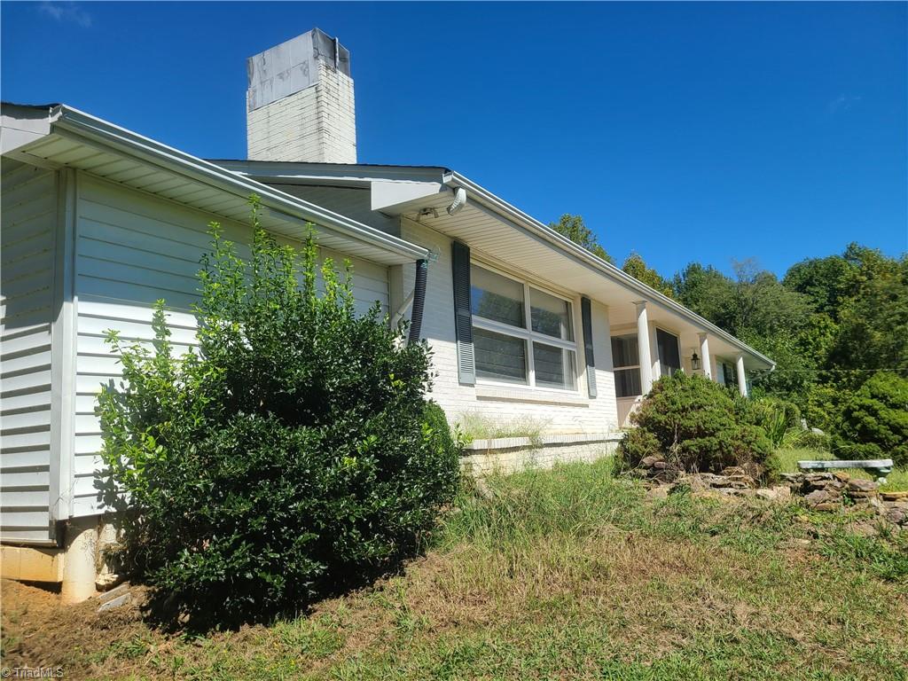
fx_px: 682
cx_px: 454
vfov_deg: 53.1
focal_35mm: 26
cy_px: 340
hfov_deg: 67.3
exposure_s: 1/2314
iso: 40
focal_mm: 5.4
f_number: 1.8
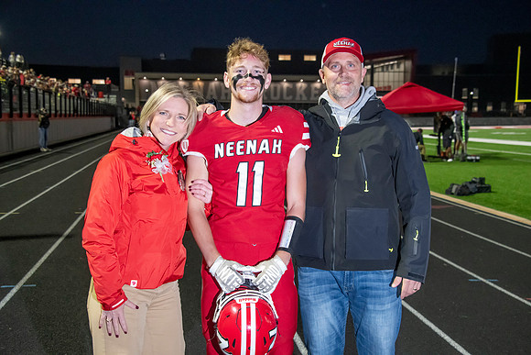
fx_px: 767
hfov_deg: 38.2
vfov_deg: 26.0
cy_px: 178
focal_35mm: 52
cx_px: 266
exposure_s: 1/160
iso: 5000
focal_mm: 52
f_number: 5.6
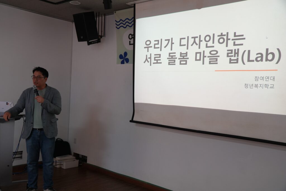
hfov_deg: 53.1
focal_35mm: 36
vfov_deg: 36.9
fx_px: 286
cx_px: 143
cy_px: 96
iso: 640
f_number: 2.8
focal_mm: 24
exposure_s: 1/60
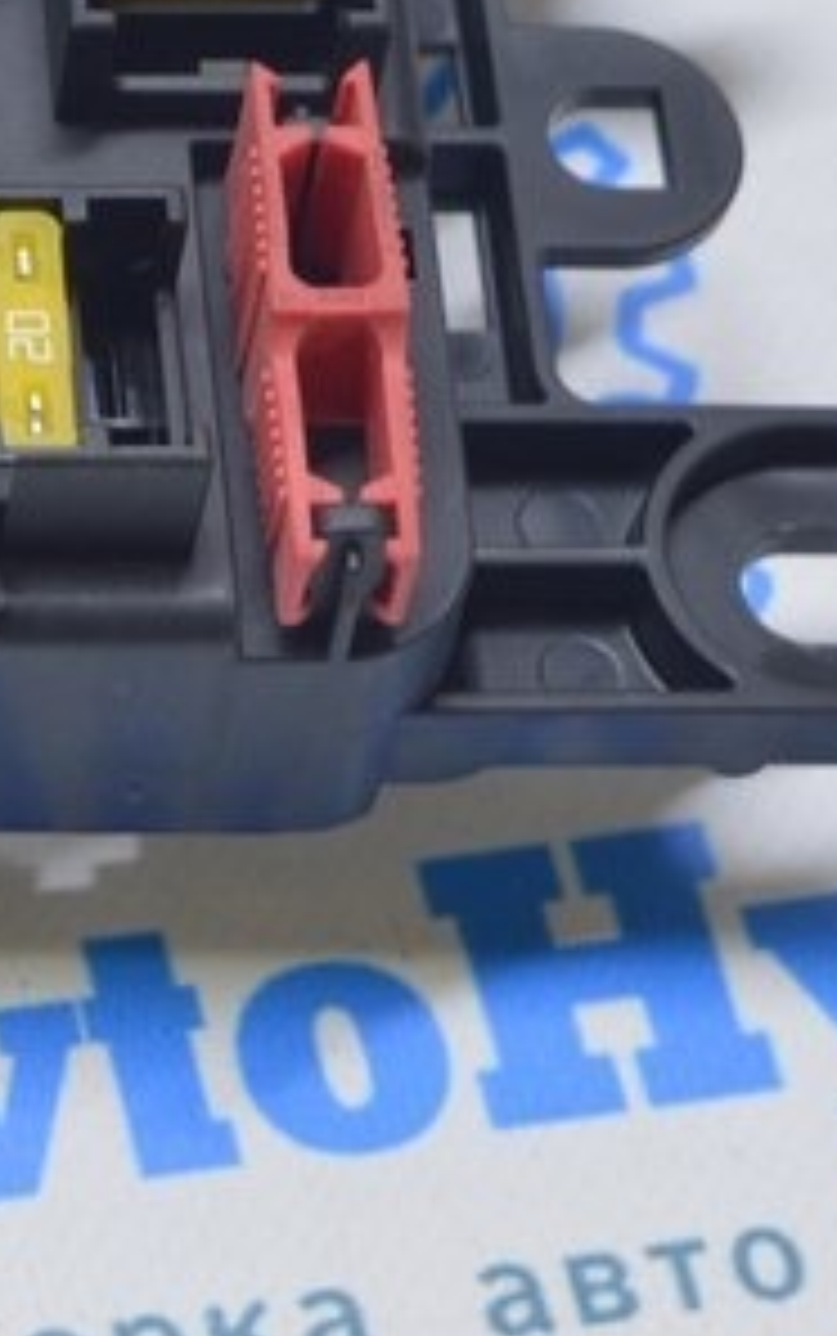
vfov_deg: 11.6
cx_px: -824
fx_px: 6524
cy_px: 70
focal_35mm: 179
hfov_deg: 7.1
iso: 400
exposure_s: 1/20
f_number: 5.6
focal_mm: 34
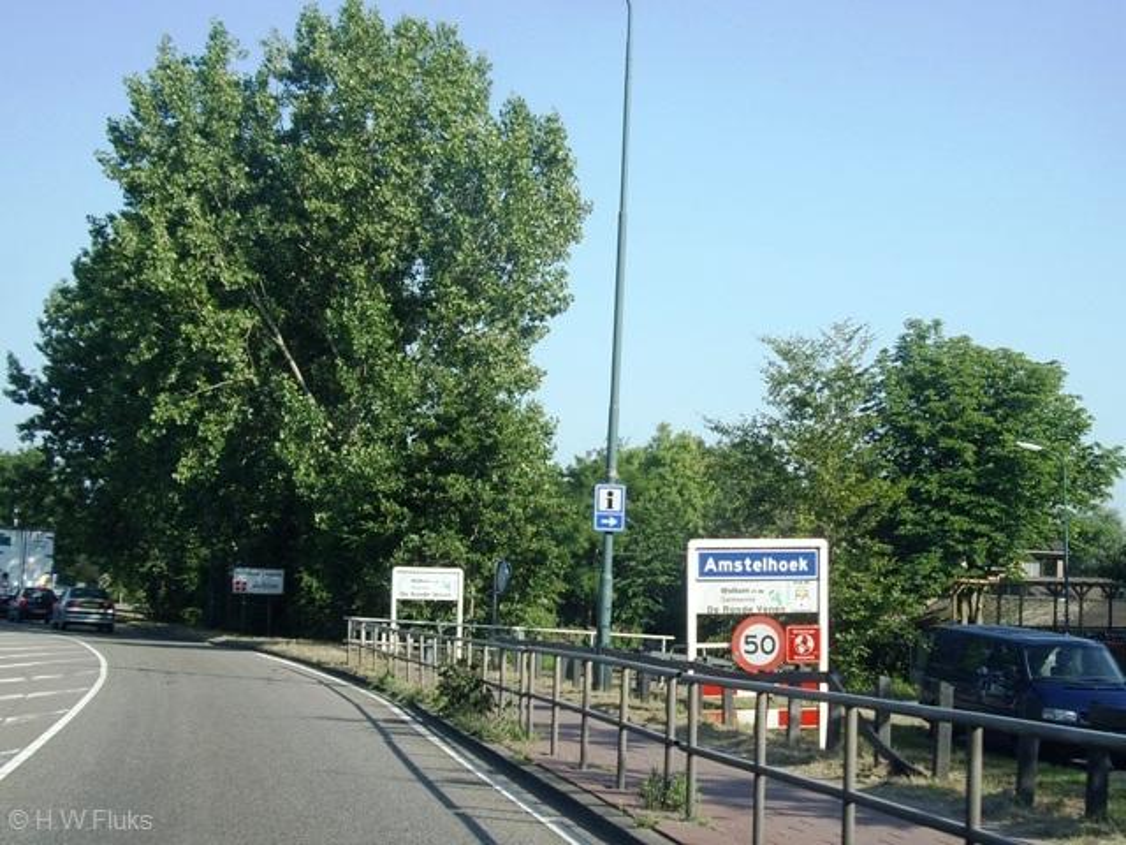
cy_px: 422
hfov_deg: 49.0
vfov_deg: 37.7
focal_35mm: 38
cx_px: 563
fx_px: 1236
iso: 64
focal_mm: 7.9
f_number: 2.8
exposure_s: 1/400
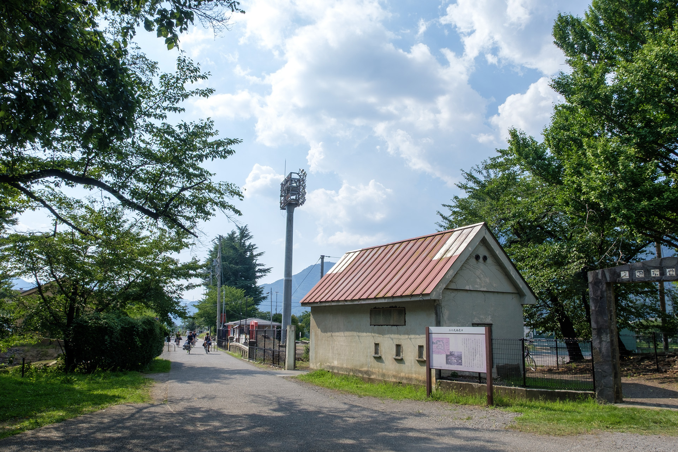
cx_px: 339
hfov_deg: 67.4
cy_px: 226
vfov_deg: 47.9
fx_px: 508
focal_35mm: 27
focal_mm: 18
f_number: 8
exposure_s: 1/50
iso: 200
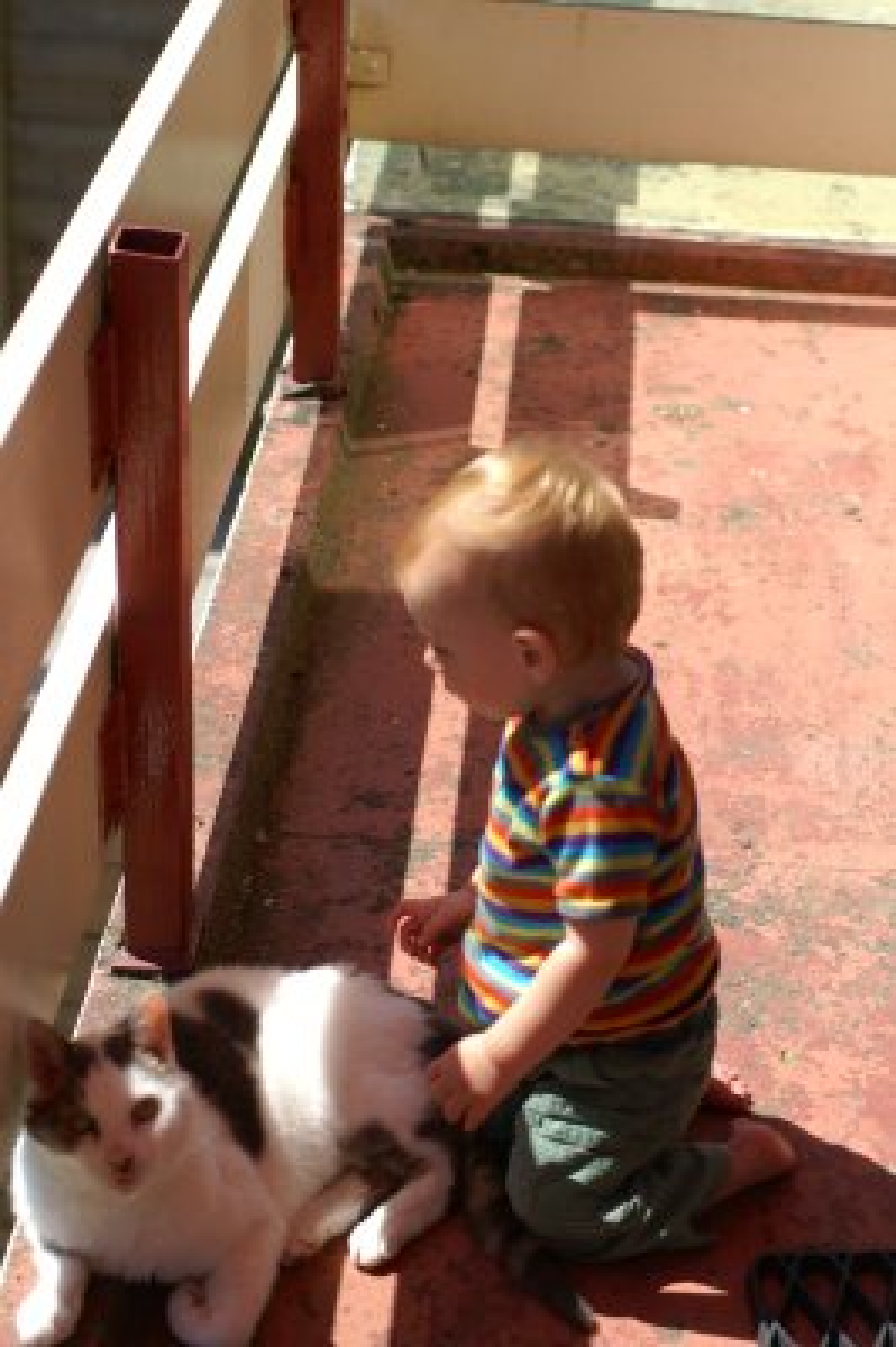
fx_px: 2805
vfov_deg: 27.0
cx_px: 448
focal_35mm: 75
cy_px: 674
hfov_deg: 18.2
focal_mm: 50
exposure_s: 1/1250
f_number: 3.2
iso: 100
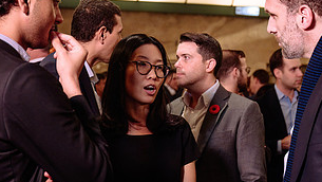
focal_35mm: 81
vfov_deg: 14.9
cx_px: 211
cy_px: 126
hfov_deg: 26.1
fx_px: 692
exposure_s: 1/100
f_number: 3.2
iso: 800
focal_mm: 36
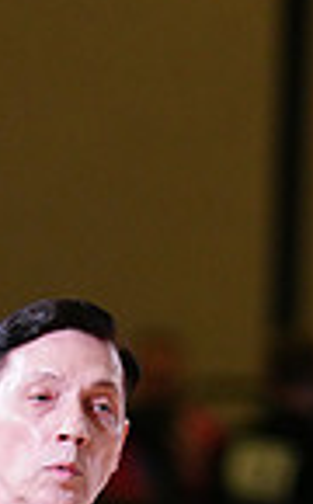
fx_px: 11220
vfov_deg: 2.6
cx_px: -165
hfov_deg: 1.6
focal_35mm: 818
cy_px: 928
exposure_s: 1/400
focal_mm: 200
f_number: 2.8
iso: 2000
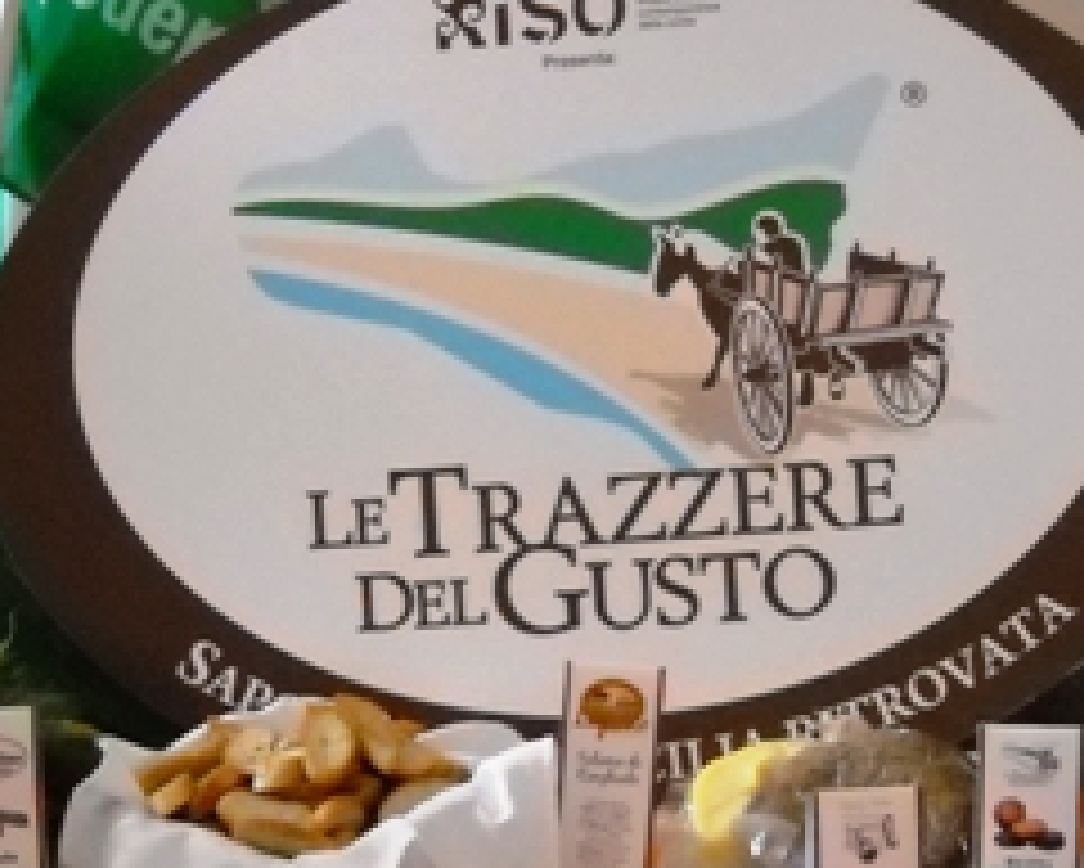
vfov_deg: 17.6
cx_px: 526
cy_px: 562
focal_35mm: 87
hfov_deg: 22.0
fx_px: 2792
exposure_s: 1/96
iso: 800
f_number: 3.3
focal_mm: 7.88
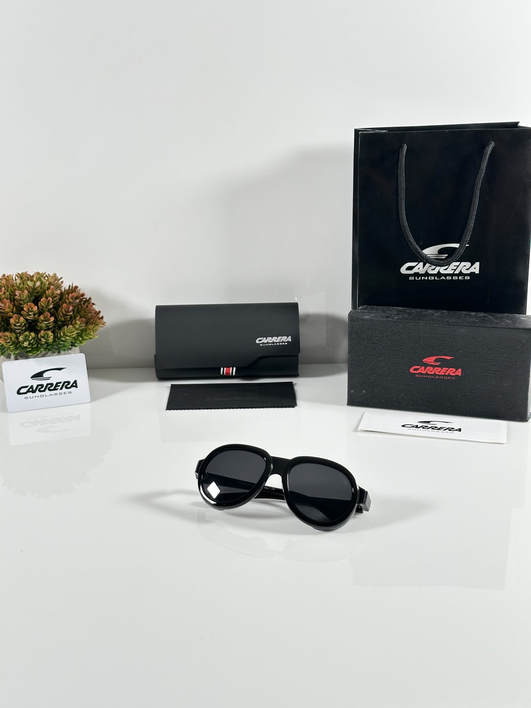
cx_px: 266
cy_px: 354
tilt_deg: -19.1
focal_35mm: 48
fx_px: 982
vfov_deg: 39.7
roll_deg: +1.0
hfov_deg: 30.3
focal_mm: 6.86
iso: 125
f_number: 1.78
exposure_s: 1/100
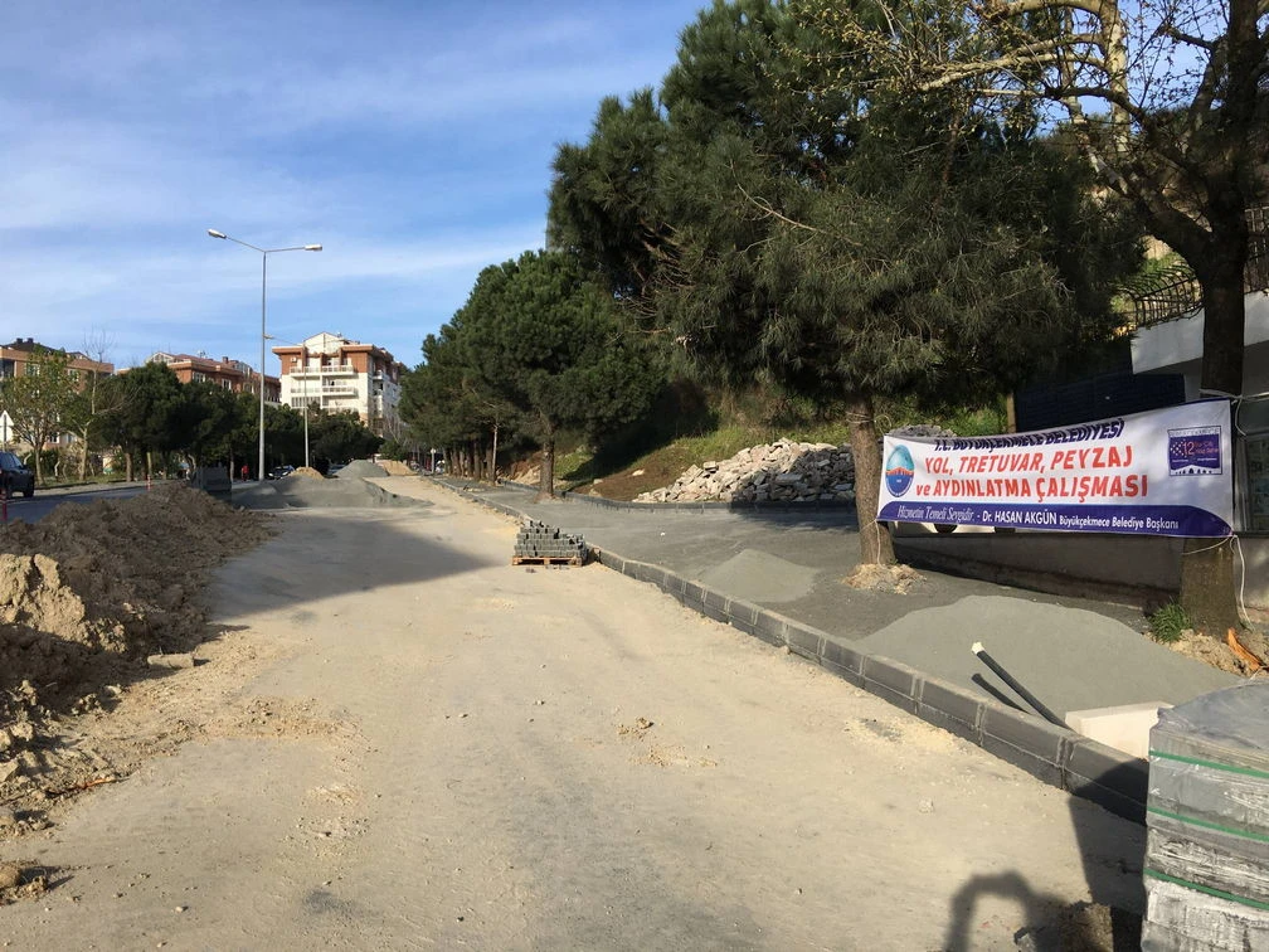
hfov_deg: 61.7
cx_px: 634
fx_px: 1063
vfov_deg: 48.2
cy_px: 476
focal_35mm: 29
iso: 25
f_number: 2.2
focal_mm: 4.15
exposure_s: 1/962
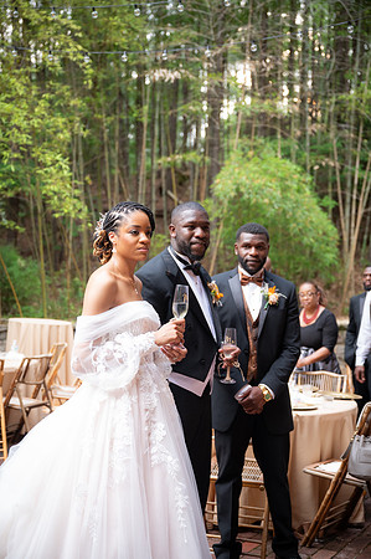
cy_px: 280
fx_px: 713
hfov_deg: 29.2
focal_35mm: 46
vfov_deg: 42.8
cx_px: 186
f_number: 2.8
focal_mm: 46
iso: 800
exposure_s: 1/250
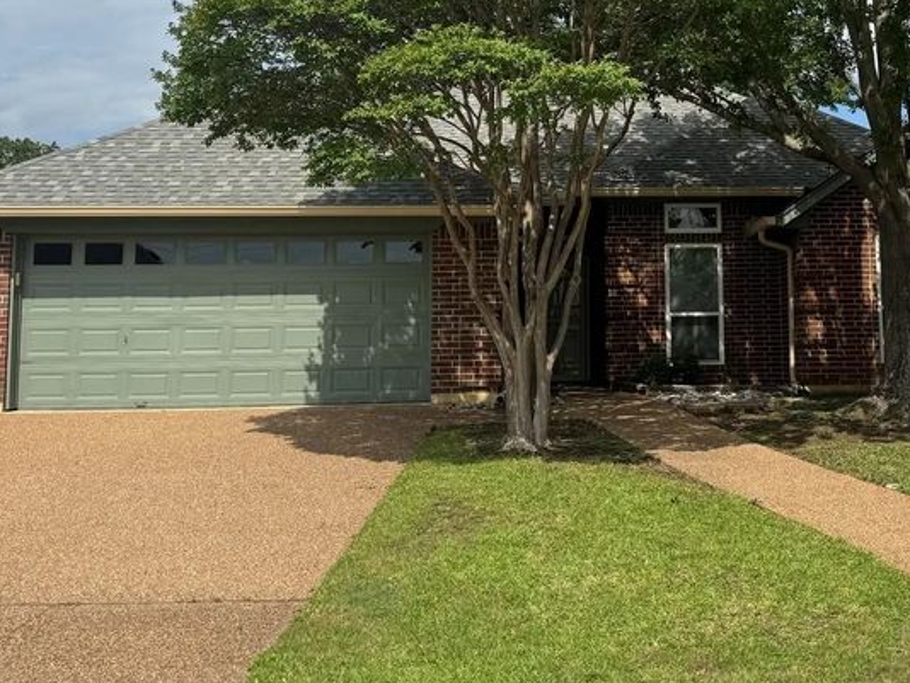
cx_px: 649
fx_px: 1210
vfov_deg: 31.2
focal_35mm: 46
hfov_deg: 40.4
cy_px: 208
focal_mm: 6.76
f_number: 1.78
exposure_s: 1/5348
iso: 80
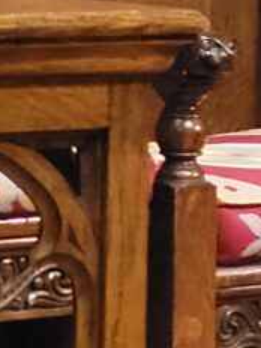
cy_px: 84
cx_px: 573
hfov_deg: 4.4
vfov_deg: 5.9
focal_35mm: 335
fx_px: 3368
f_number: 2.4
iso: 1000
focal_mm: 7.12
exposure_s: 1/30
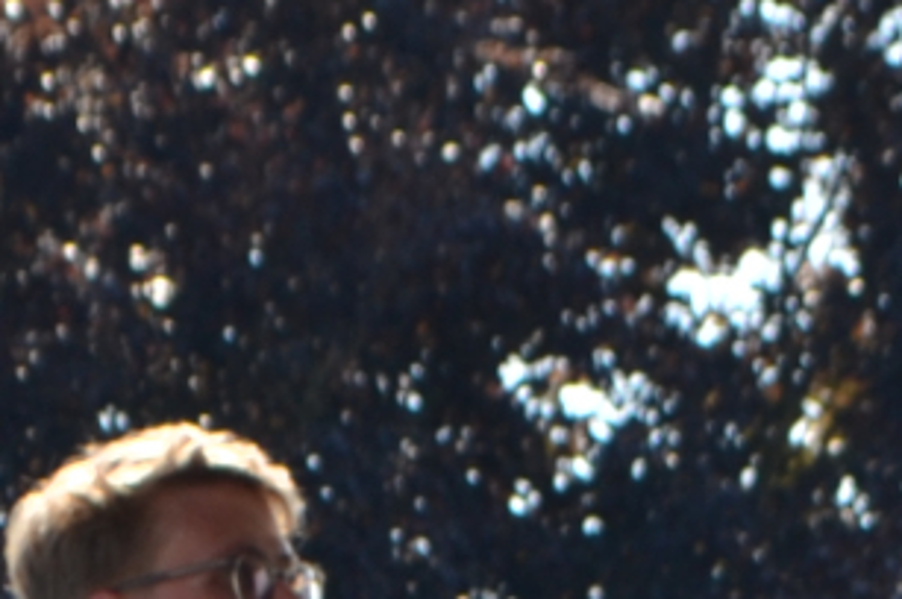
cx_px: 356
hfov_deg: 4.1
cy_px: 1337
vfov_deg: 2.7
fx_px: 12539
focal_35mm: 501
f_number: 7.1
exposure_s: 1/200
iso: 100
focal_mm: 50
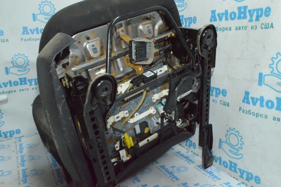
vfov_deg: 39.9
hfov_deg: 57.3
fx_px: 257
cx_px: 140
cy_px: 94
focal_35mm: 33
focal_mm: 22
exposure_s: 1/60
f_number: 25
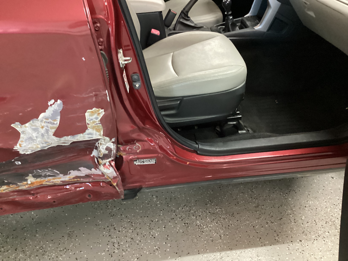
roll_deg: +2.1
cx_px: 174
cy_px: 130
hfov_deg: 58.4
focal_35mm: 31
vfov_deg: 45.4
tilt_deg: -40.4
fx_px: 312
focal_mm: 3.3
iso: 800
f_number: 2.4
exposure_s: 1/24
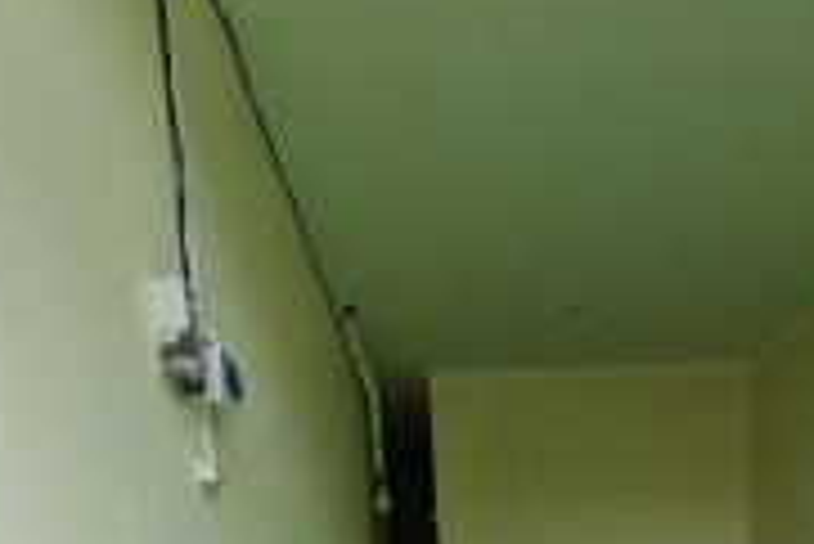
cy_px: 704
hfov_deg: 61.6
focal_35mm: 30
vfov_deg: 32.8
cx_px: 465
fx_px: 679
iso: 50
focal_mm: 2.2
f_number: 2.2
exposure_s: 1/638
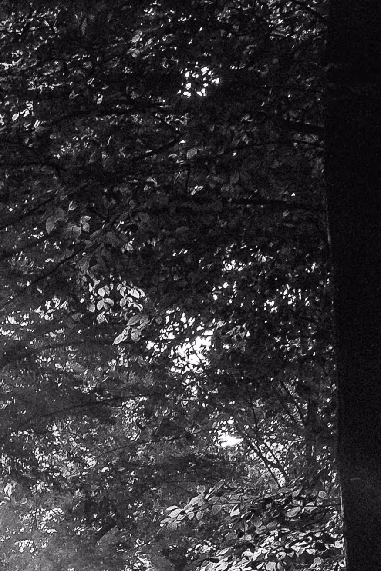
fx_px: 2540
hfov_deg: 8.4
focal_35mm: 160
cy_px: 1157
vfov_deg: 11.5
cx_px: -145
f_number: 8
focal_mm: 23
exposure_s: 1/125
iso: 800
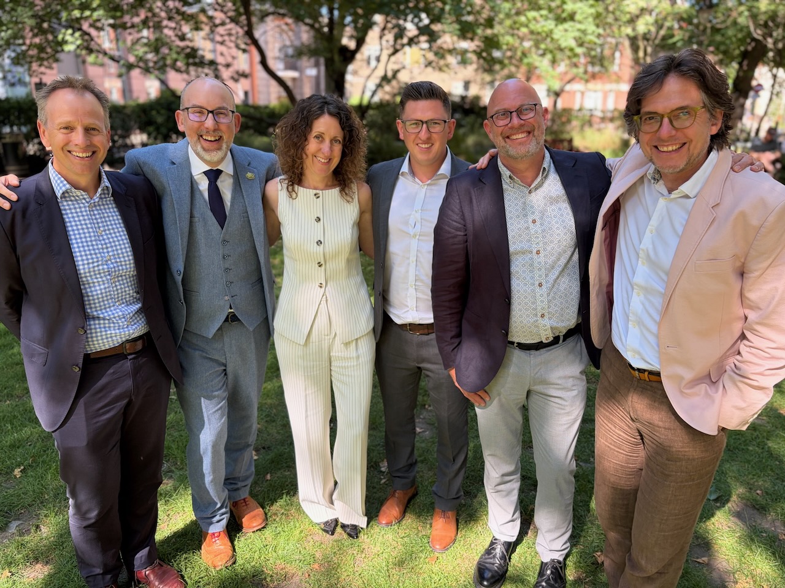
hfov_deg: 67.3
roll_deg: -0.1
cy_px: 294
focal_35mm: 26
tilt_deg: -16.9
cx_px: 392
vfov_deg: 53.1
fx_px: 590
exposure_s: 1/183
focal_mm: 5.96
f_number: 1.6
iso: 64
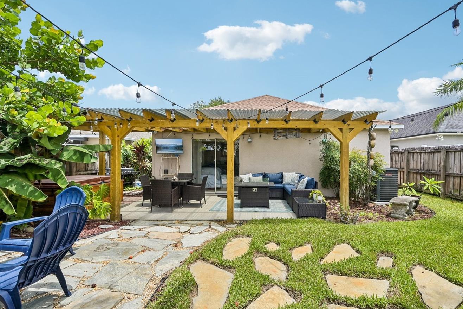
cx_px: 253
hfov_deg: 93.0
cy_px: 156
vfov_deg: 70.4
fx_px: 219
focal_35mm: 17
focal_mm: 14
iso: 400
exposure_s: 1/800
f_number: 8
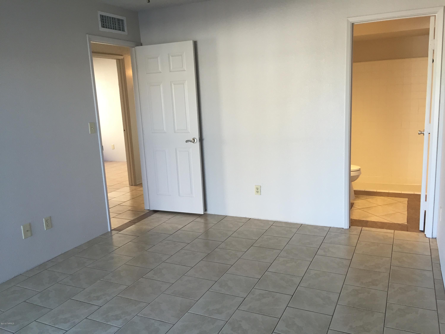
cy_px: 167
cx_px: 222
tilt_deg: -10.4
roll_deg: +2.0
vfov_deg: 48.2
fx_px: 373
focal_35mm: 29
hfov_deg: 61.7
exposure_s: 1/30
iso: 32
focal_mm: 4.15
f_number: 2.2
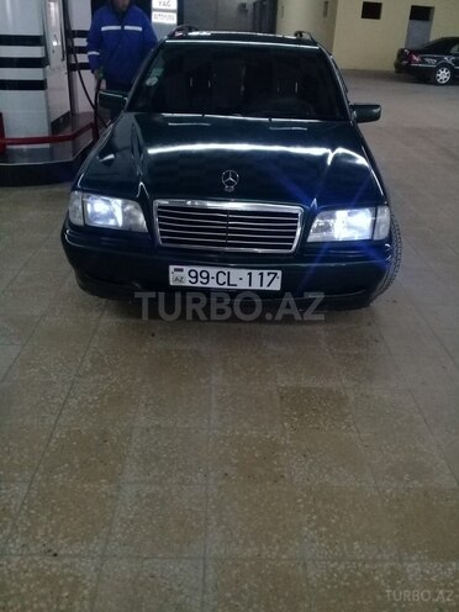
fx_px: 548
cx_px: 230
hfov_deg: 45.4
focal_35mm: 31
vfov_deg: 58.4
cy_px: 306
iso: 320
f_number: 2.2
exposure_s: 1/33
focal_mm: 3.3
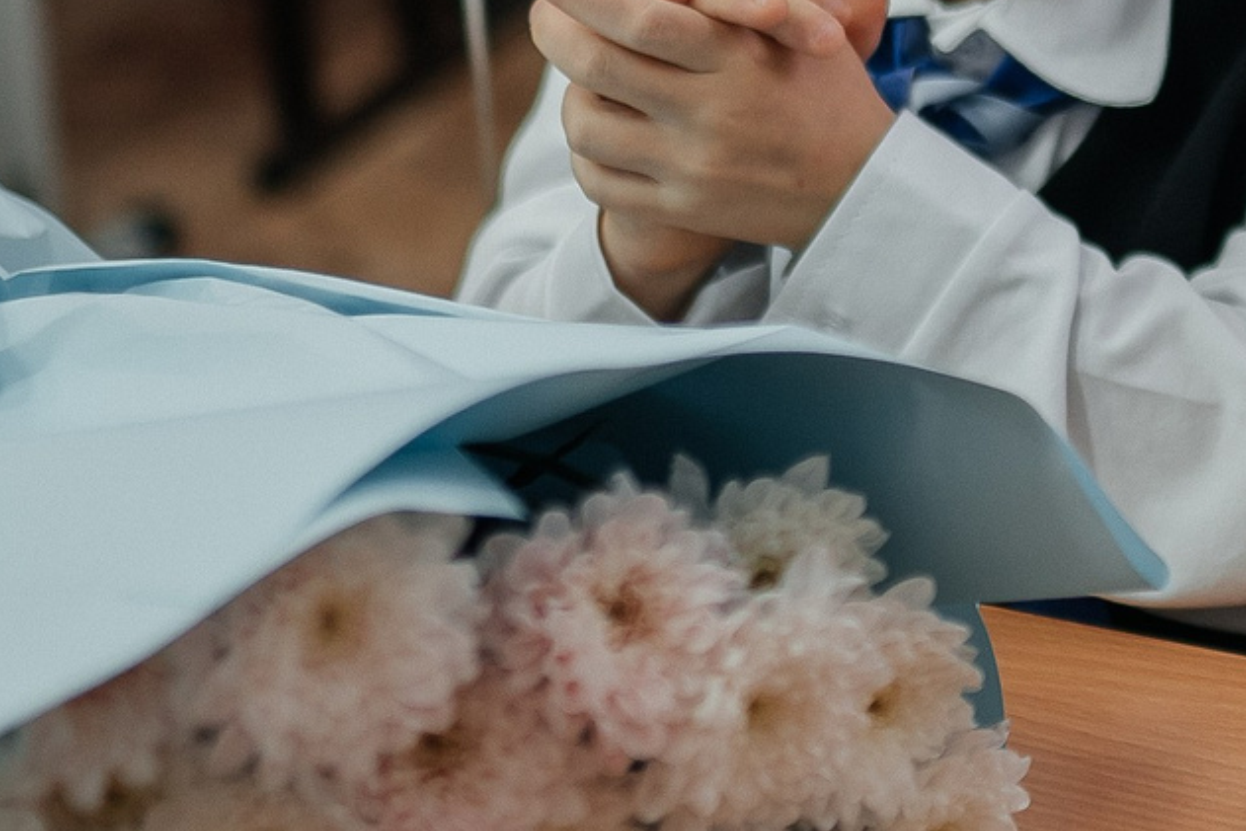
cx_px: 1631
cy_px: -9
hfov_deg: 13.9
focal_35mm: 142
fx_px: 4916
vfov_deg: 9.6
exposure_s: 1/320
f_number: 1.4
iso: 640
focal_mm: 35
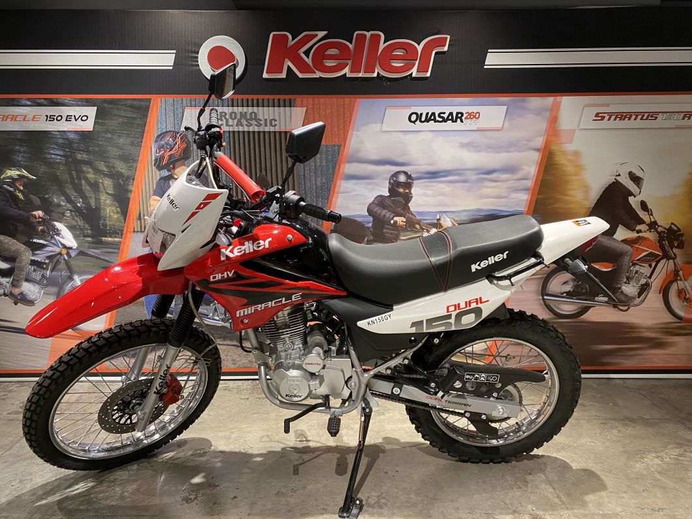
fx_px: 520
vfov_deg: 53.1
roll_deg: +0.4
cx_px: 346
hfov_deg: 67.3
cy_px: 260
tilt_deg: -9.0
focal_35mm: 26
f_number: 1.8
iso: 125
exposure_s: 1/50
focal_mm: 4.25
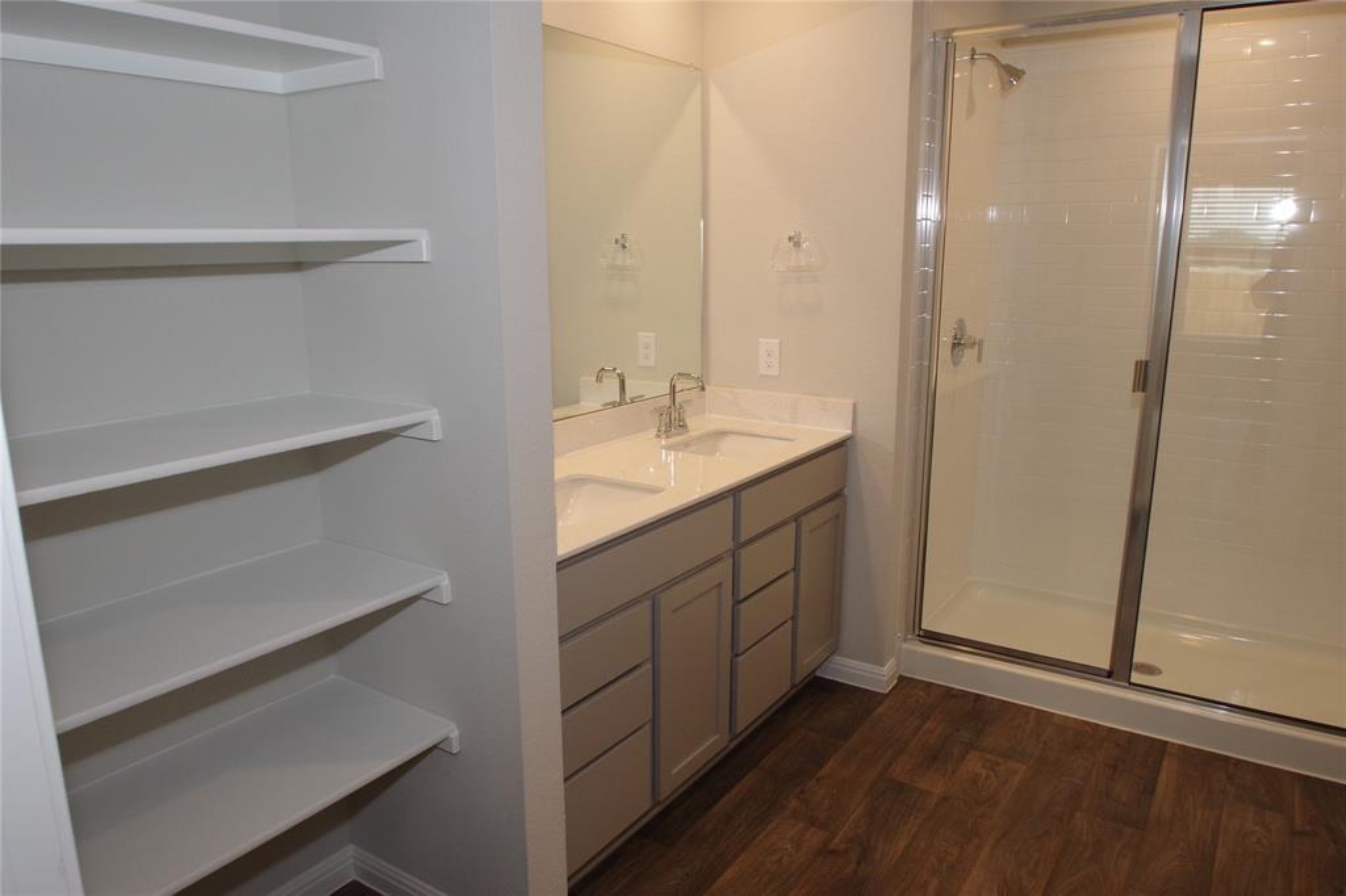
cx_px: 673
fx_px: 897
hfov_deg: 73.8
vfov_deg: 53.1
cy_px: 448
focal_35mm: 24
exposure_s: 1/50
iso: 1600
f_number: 11
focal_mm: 15.63
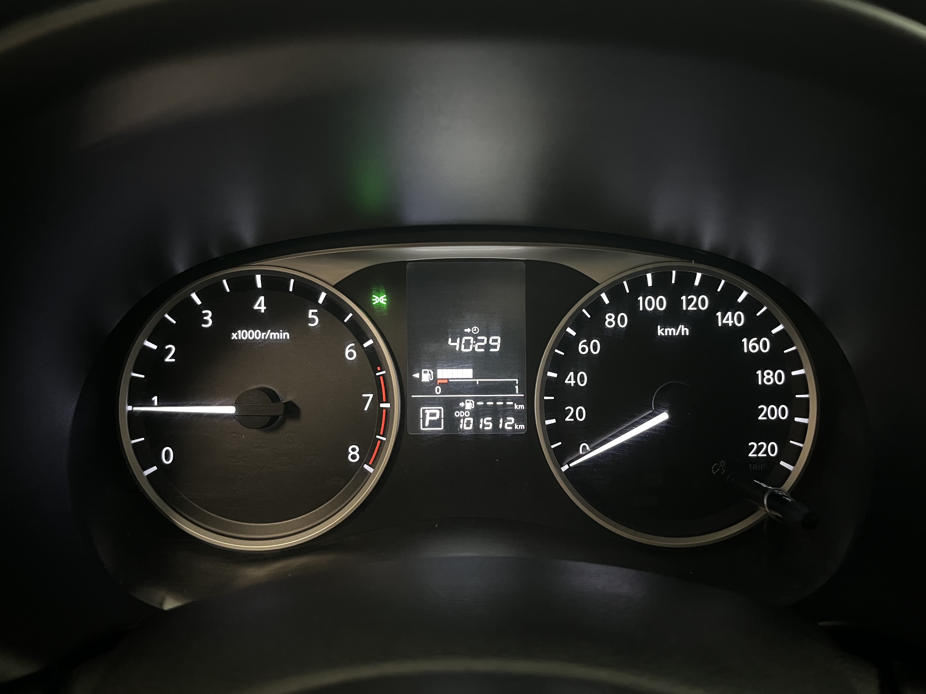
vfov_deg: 51.3
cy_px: 335
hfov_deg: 65.3
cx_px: 477
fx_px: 722
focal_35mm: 27
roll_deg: -0.1
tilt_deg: -22.0
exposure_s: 1/17
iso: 1250
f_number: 1.6
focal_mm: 5.1
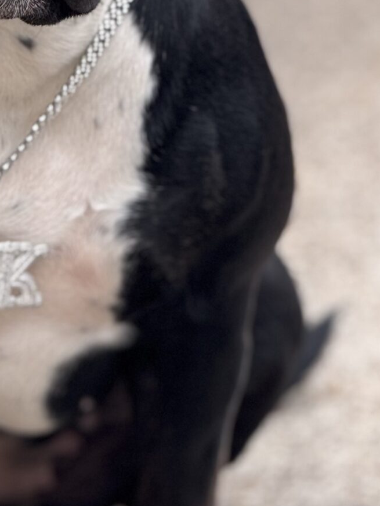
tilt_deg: -20.4
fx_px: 5151
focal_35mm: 352
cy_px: 217
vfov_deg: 5.6
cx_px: -23
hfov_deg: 4.2
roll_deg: +1.5
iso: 64
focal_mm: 15.66
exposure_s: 1/234
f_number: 2.8
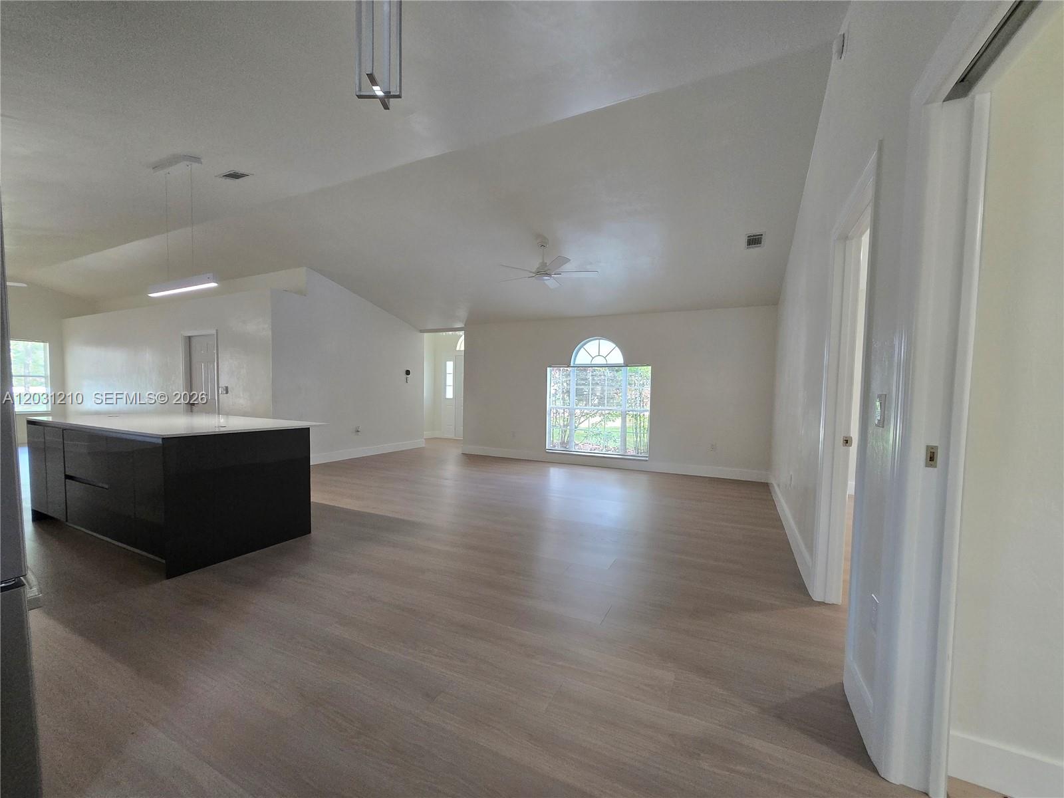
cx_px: 532
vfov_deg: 89.9
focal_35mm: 13
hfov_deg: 106.2
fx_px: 400
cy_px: 399
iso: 200
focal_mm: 1.7
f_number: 2.2
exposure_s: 1/60
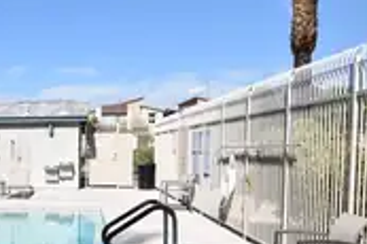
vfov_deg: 25.5
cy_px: 186
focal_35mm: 52
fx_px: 531
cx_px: -42
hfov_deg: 33.1
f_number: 10
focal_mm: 15
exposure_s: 1/160
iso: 100
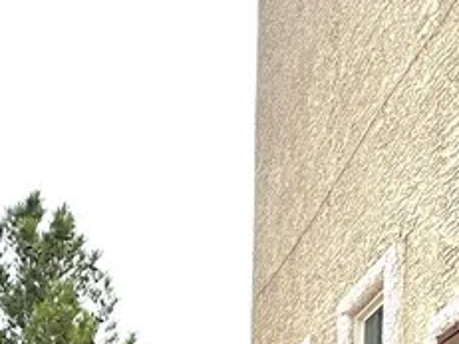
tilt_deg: -7.5
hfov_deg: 29.1
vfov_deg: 16.3
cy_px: 738
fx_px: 822
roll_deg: +0.6
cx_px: -6
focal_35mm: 62
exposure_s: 1/1453
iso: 50
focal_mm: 2.22
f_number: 2.2
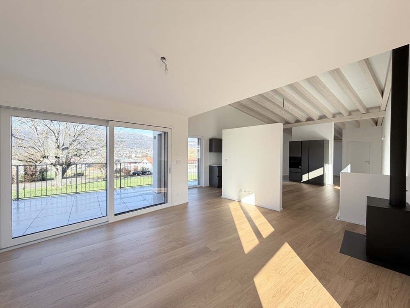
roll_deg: -0.3
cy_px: 154
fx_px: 166
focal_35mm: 14
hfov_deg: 102.1
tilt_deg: +0.3
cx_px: 205
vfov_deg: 85.7
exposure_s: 1/181
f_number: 2.2
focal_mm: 2.22
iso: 40
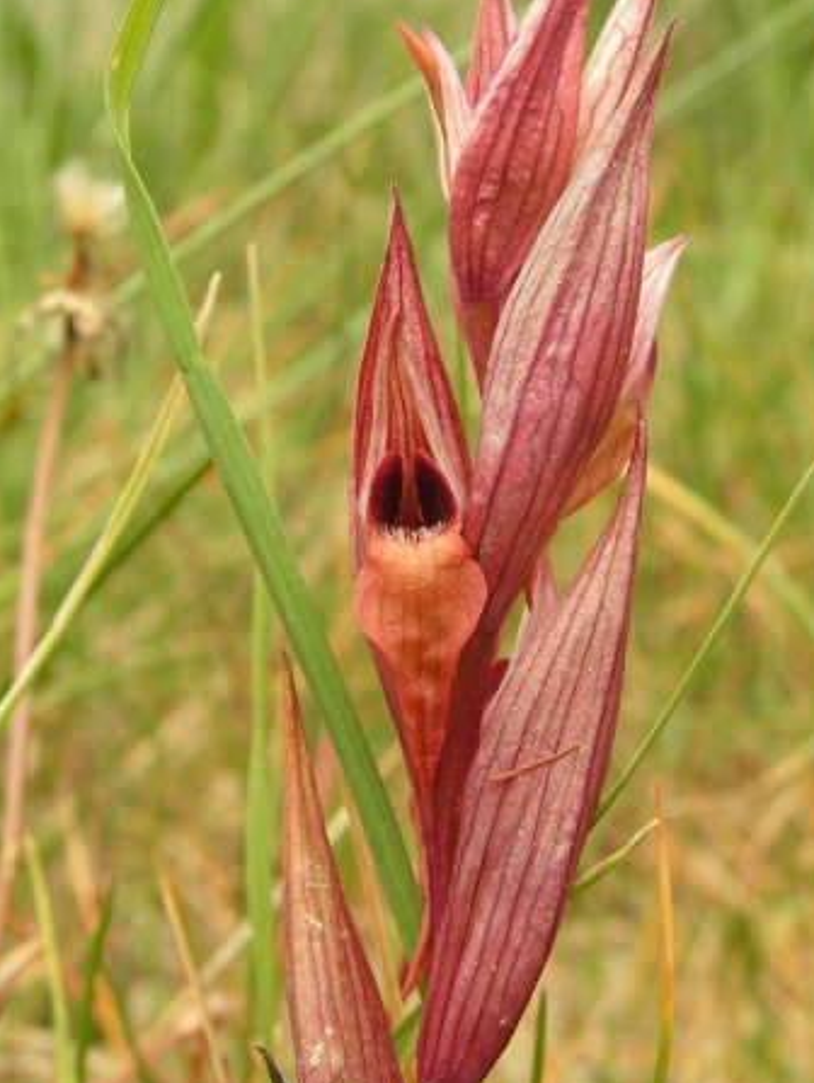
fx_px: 2129
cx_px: 408
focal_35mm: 68
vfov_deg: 28.5
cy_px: 543
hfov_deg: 21.6
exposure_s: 1/160
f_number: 5.6
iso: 50
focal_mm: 11.1
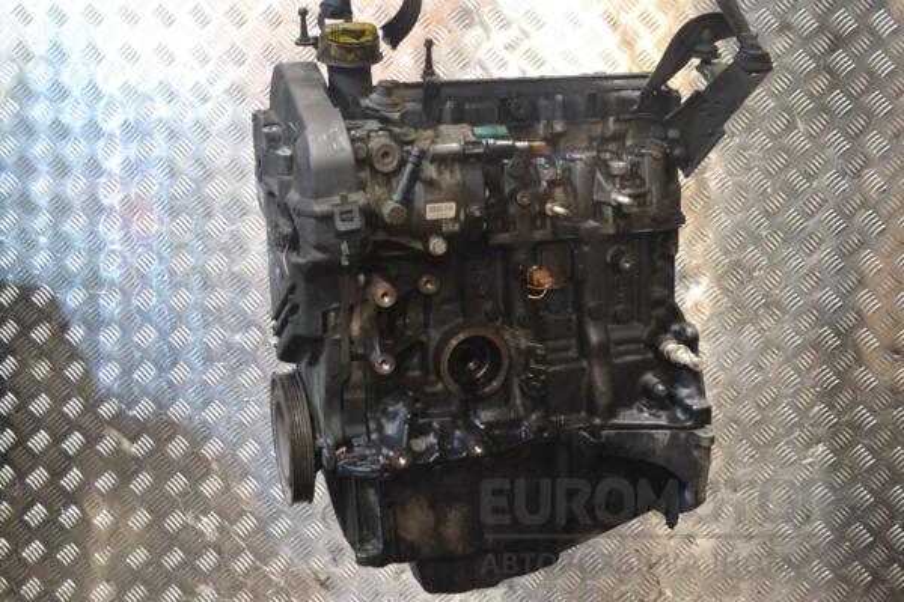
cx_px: 452
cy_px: 301
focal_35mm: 45
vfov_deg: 29.9
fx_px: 1130
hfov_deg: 43.6
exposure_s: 1/60
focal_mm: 30
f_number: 4.5
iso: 3200
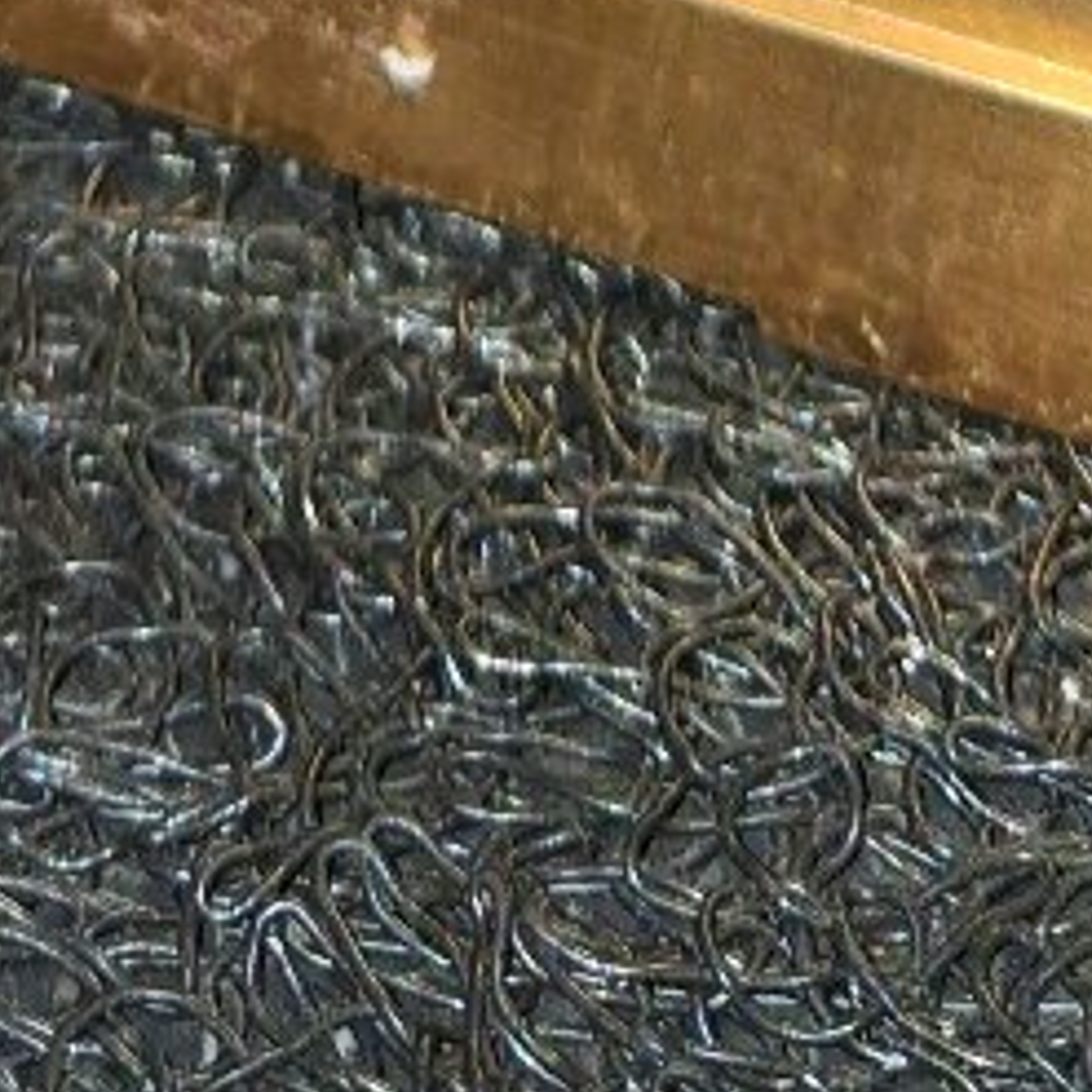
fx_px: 4140
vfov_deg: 12.3
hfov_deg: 15.0
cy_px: -1446
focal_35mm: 116
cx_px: 340
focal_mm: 4
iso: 80
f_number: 1.8
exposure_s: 1/100
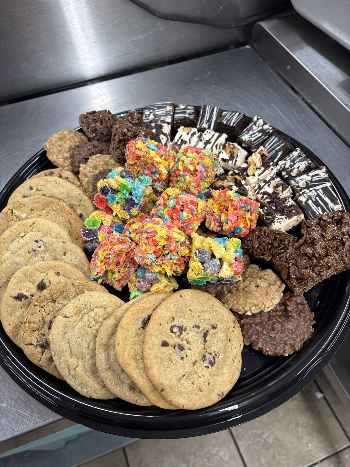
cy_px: 234
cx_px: 175
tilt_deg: -55.7
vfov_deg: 67.3
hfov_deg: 53.0
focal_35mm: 26
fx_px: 351
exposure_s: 1/60
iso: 100
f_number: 1.6
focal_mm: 5.96
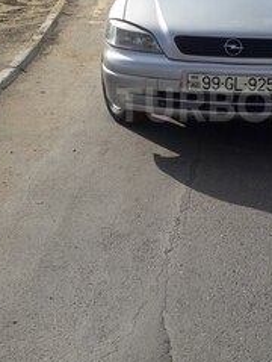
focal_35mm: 58
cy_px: 105
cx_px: 233
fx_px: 606
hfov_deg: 24.7
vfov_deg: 32.7
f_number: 1.9
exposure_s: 1/2392
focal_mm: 3.7
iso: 40
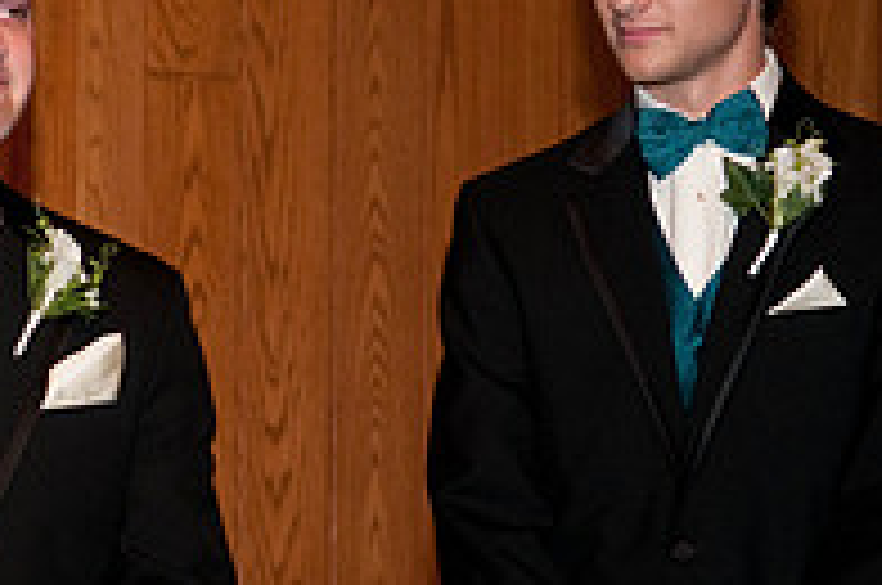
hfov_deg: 9.2
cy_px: 349
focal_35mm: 222
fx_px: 5430
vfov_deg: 6.2
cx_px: -14
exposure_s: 1/100
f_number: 2.8
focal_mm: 50
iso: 250
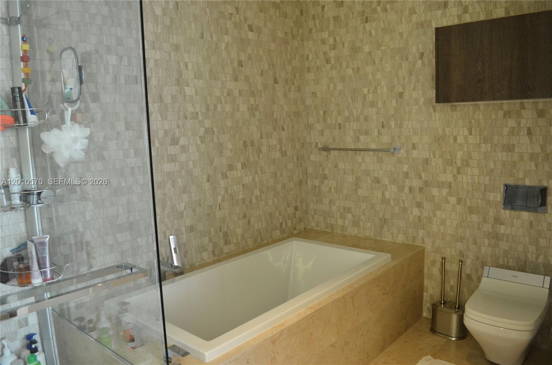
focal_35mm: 27
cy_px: 182
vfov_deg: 47.7
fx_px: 413
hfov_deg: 67.5
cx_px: 276
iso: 720
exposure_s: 1/60
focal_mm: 18
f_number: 4
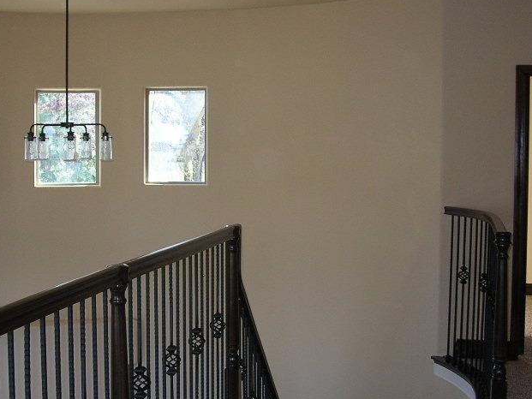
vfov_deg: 24.0
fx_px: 938
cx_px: 227
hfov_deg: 31.6
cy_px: 209
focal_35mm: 61
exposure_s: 1/30
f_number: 2.7
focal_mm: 6.2
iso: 50
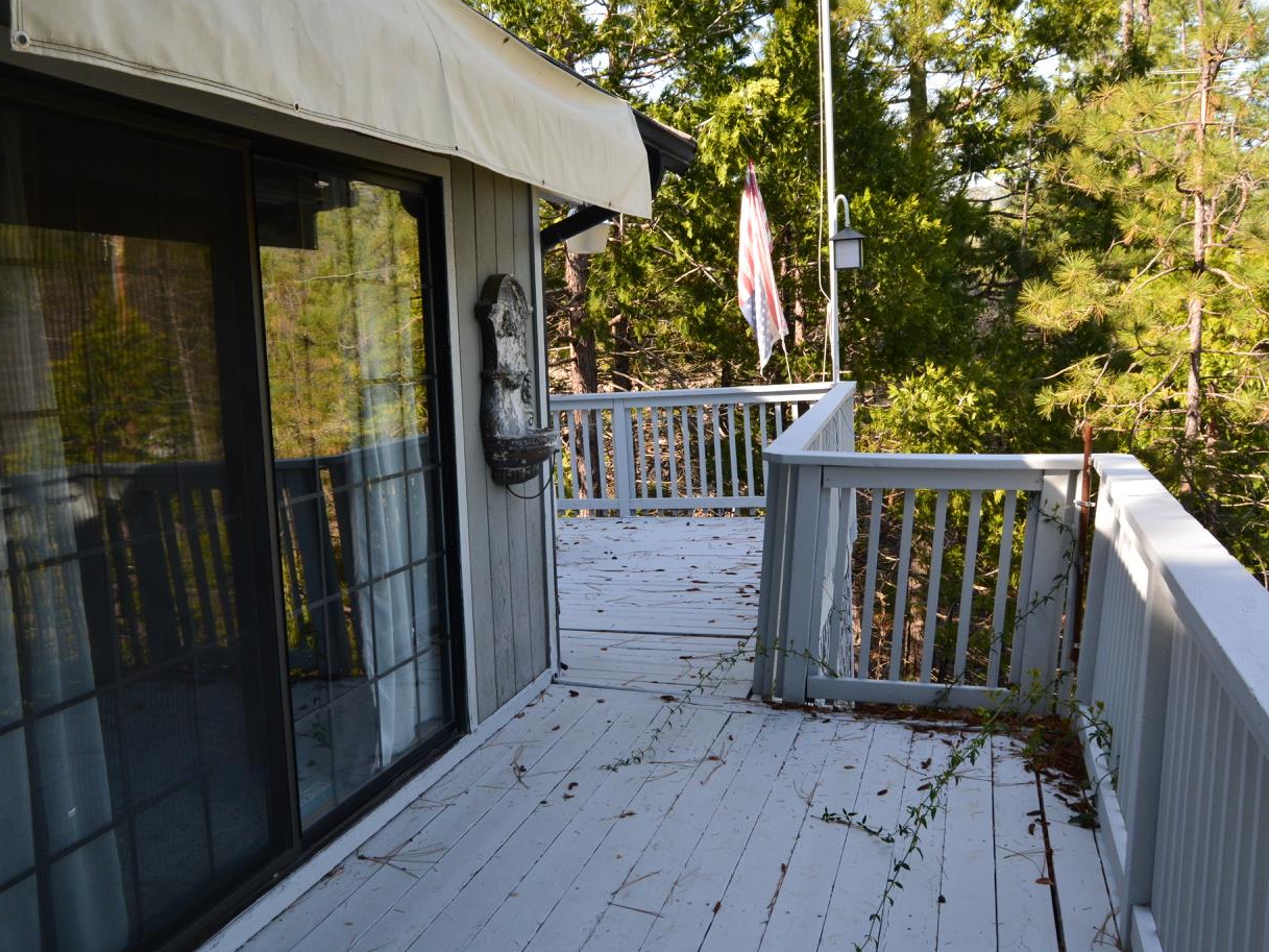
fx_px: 1173
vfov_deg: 44.2
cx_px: 542
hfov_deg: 56.6
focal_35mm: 32
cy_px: 485
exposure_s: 1/160
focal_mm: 18
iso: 400
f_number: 9
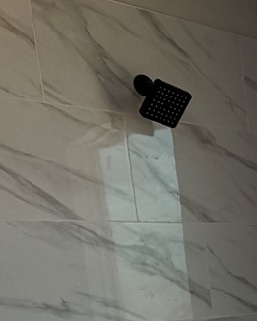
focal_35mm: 67
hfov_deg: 18.2
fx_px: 637
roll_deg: +5.2
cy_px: 371
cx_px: 459
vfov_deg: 25.7
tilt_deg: -7.2
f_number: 2.2
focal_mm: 2.22
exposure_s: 1/502
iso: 64
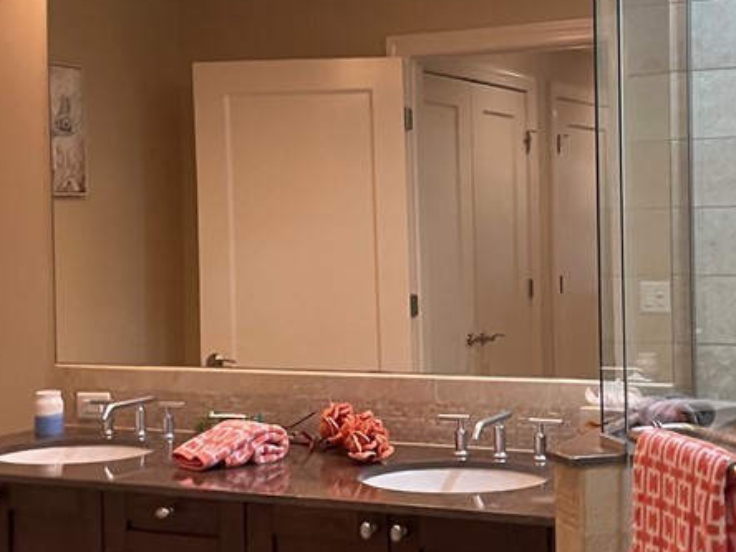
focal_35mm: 60
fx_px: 1276
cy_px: 267
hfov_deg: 31.9
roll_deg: +1.8
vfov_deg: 24.4
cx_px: 506
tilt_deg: -2.7
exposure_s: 1/60
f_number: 1.6
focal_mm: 4.2
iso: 400
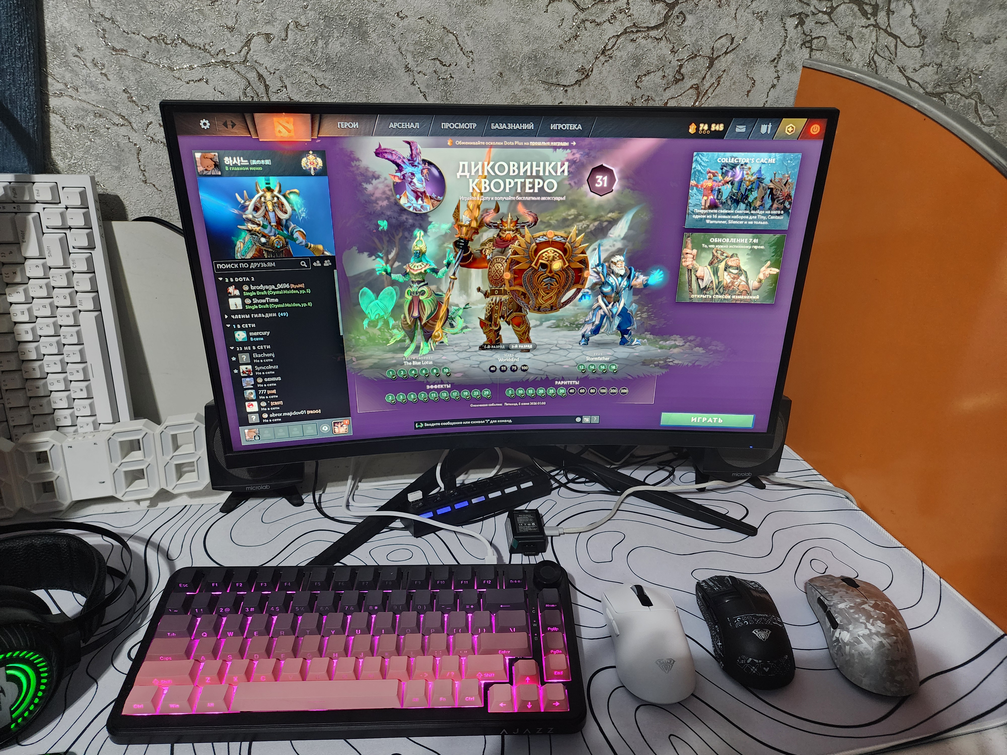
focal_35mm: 23
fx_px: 669
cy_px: 378
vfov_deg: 58.9
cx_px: 504
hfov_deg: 73.9
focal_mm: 6.4
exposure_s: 1/33
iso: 640
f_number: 1.8
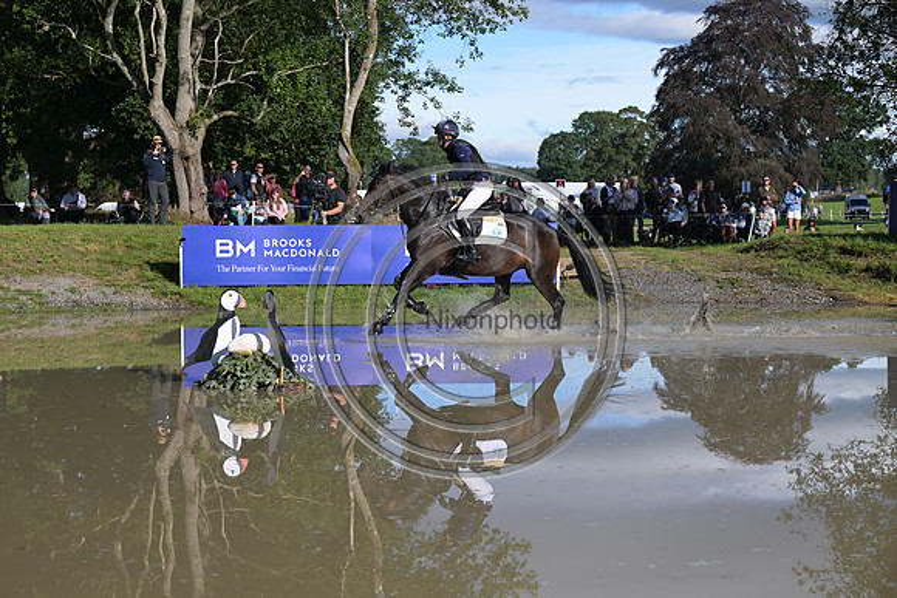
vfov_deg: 19.5
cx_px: 448
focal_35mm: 70
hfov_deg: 28.8
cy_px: 299
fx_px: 1744
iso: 250
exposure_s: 1/1250
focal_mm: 70
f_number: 5
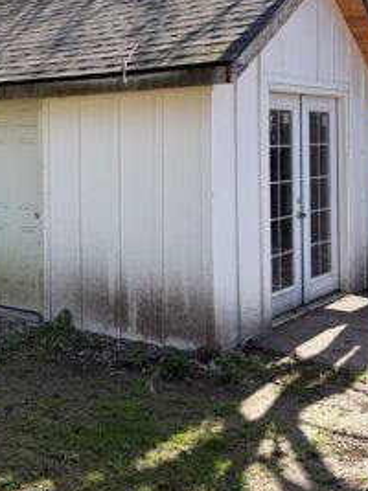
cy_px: 177
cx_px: 52
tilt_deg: -2.5
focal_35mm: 52
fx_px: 738
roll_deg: +0.2
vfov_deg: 36.6
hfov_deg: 27.2
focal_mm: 5.96
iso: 64
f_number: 1.6
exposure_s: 1/1217
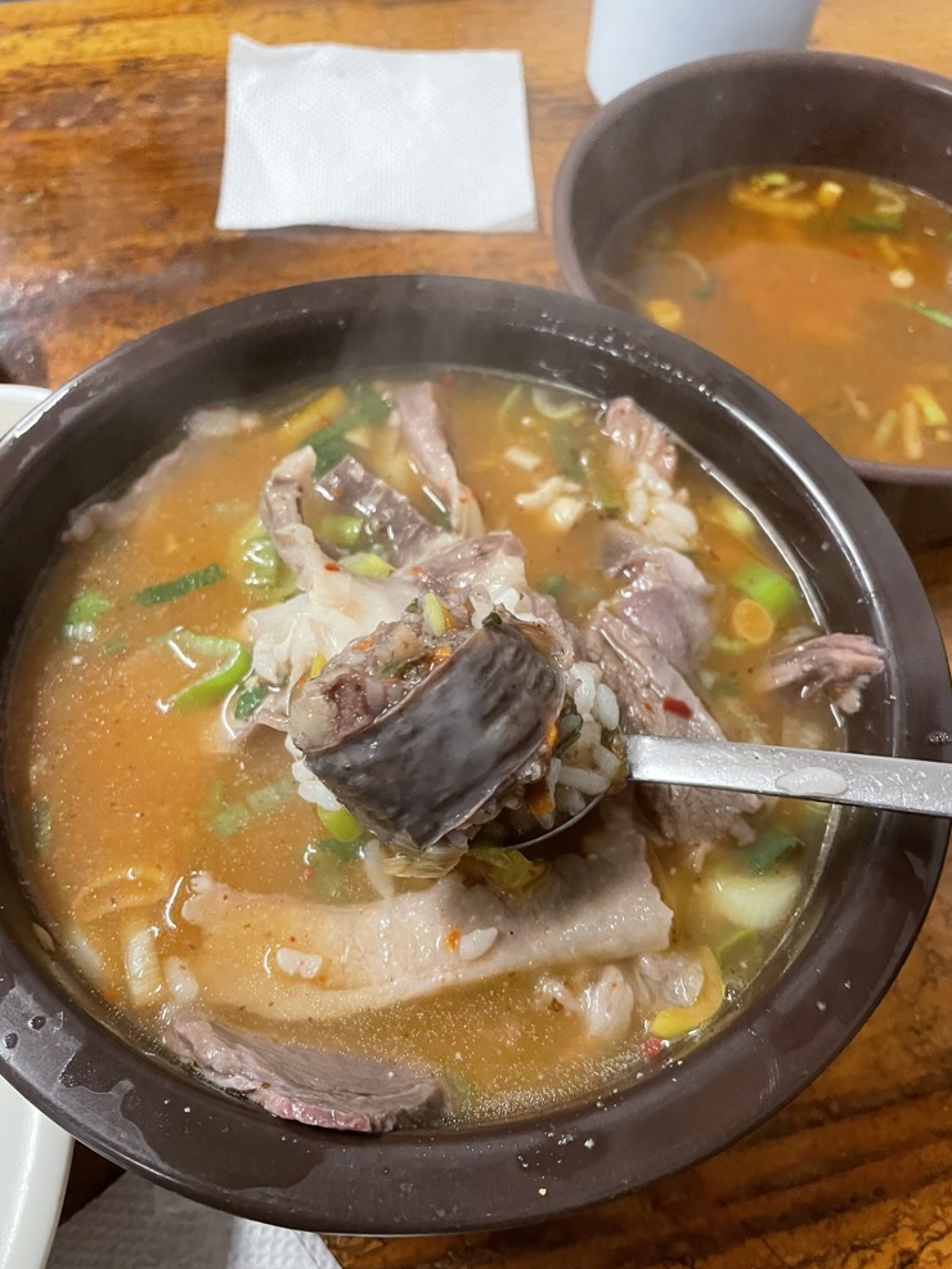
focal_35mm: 27
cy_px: 646
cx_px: 473
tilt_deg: -58.8
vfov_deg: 65.3
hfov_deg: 51.4
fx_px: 990
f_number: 1.6
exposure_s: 1/40
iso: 400
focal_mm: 4.2
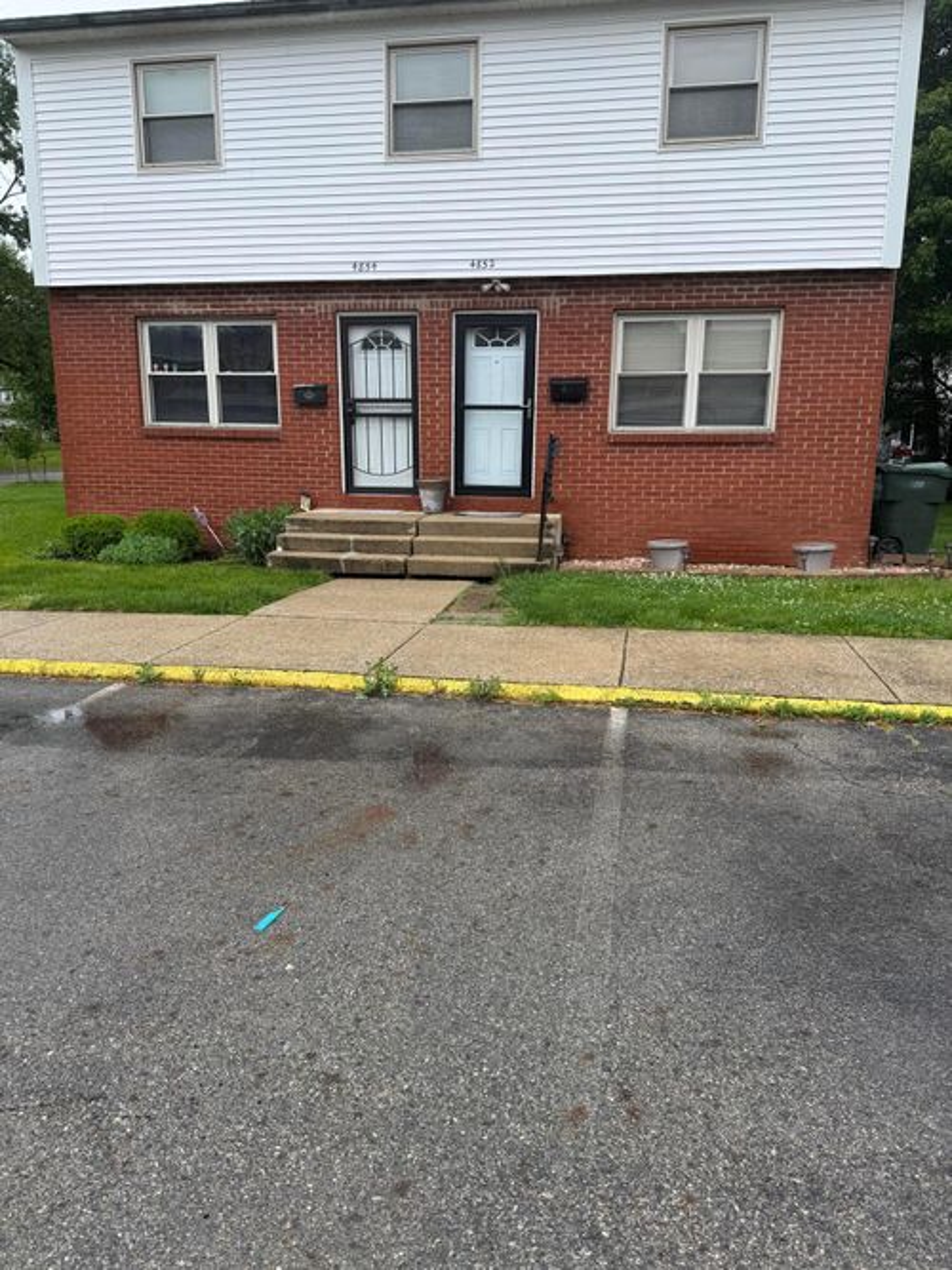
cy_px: 635
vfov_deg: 71.6
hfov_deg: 56.8
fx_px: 880
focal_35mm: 24
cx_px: 476
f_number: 1.78
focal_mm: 6.76
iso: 80
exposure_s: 1/1042
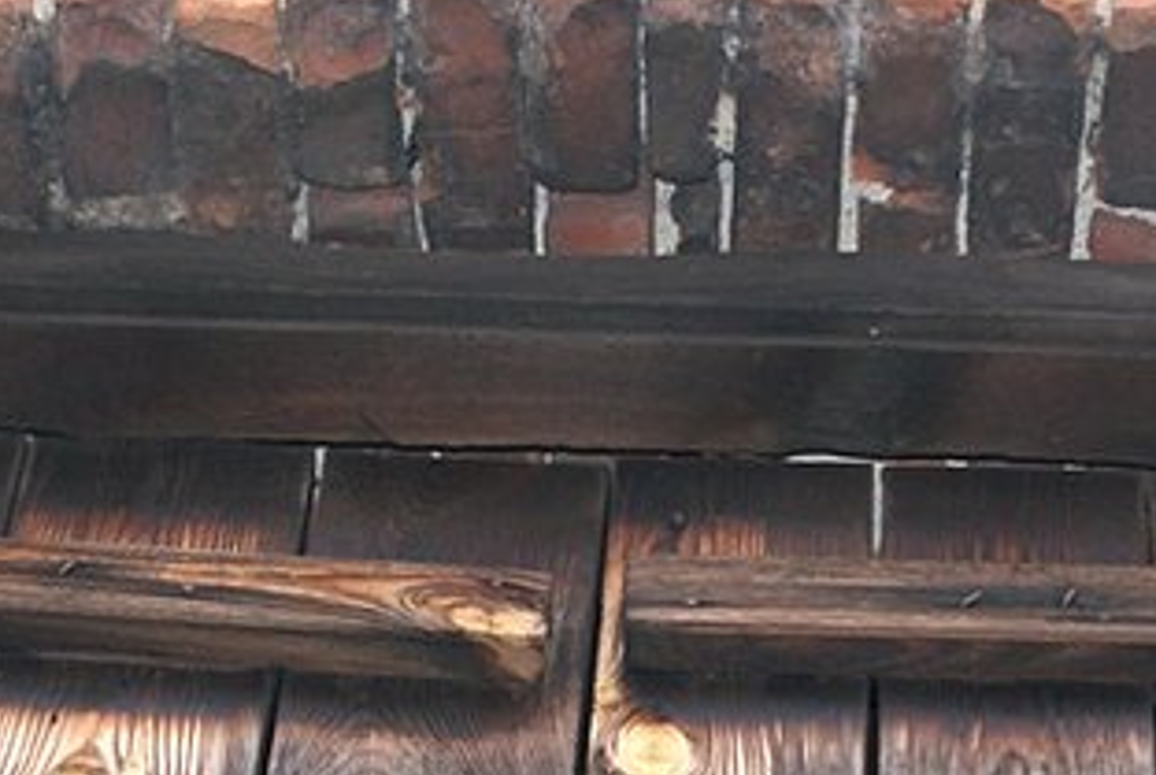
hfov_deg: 11.9
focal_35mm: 173
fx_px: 5563
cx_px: 578
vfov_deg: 7.9
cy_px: 845
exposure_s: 1/80
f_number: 5.6
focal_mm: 40
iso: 400
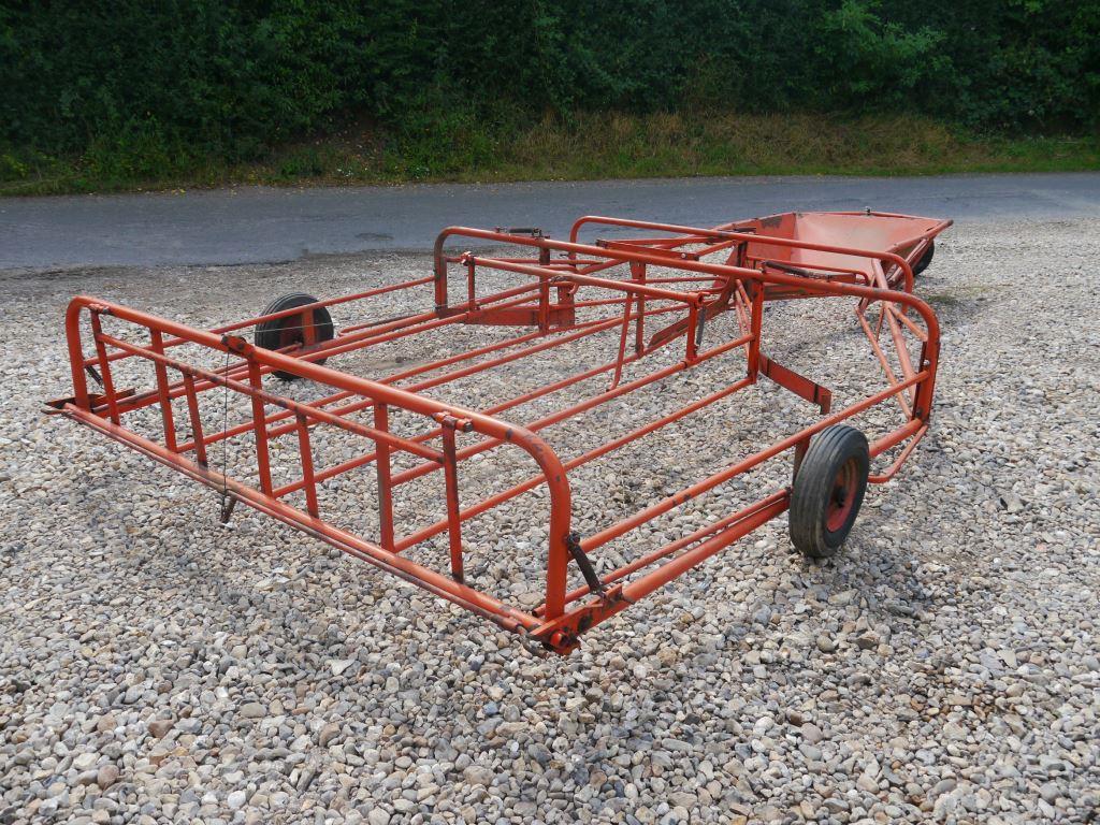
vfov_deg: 49.7
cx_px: 550
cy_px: 412
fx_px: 890
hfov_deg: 63.4
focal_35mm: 28
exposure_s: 1/200
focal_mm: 14
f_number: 5.6
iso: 160
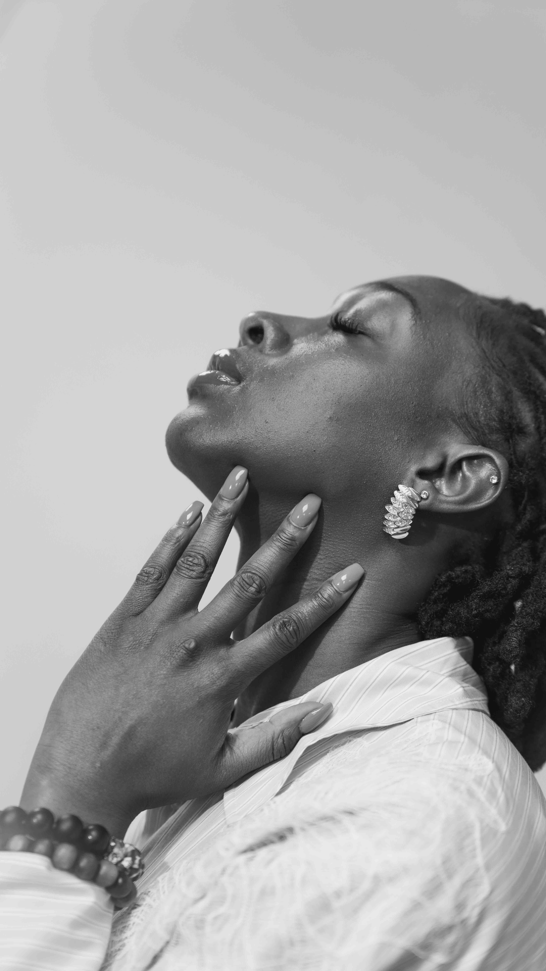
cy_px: 486
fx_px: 1570
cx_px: 302
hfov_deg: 19.7
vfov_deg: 34.4
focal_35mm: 61
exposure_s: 1/125
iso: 500
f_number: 2.8
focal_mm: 58
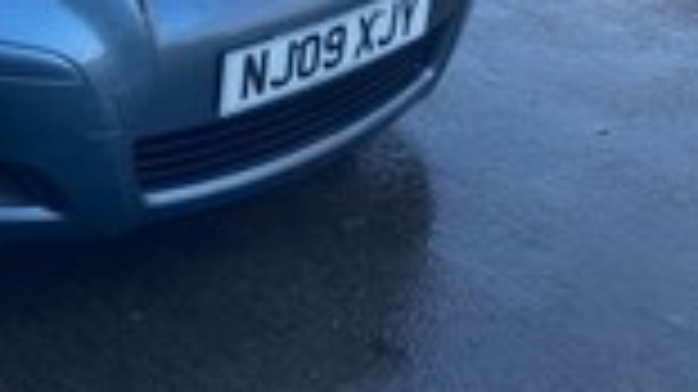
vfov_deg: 16.1
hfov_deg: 28.3
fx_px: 1276
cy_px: -185
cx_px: -36
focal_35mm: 69
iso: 40
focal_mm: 3.99
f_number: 1.8
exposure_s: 1/121
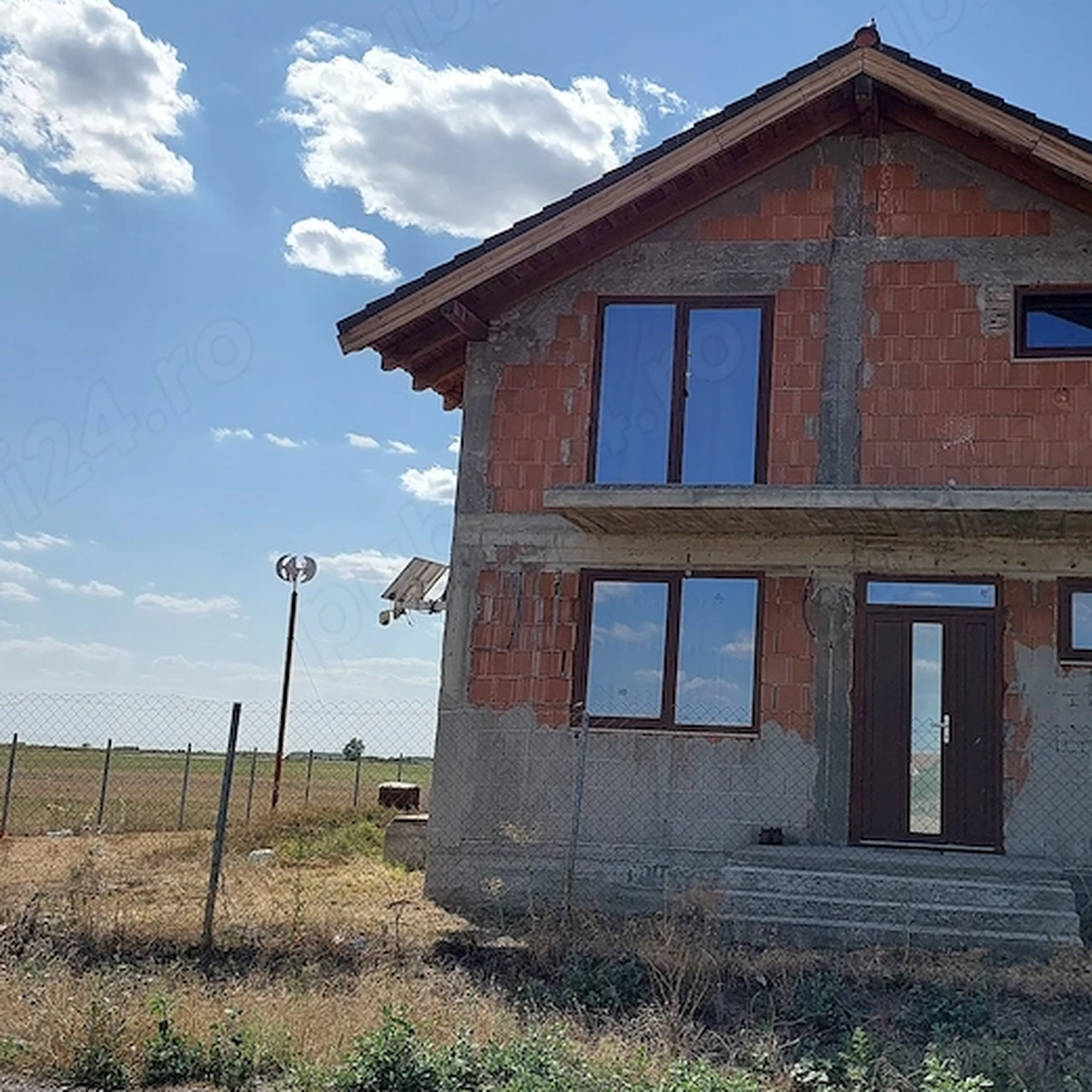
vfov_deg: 42.8
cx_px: 763
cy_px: 522
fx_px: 1392
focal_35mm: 39
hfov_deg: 42.0
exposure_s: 1/1401
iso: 25
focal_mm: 5.06
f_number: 1.8
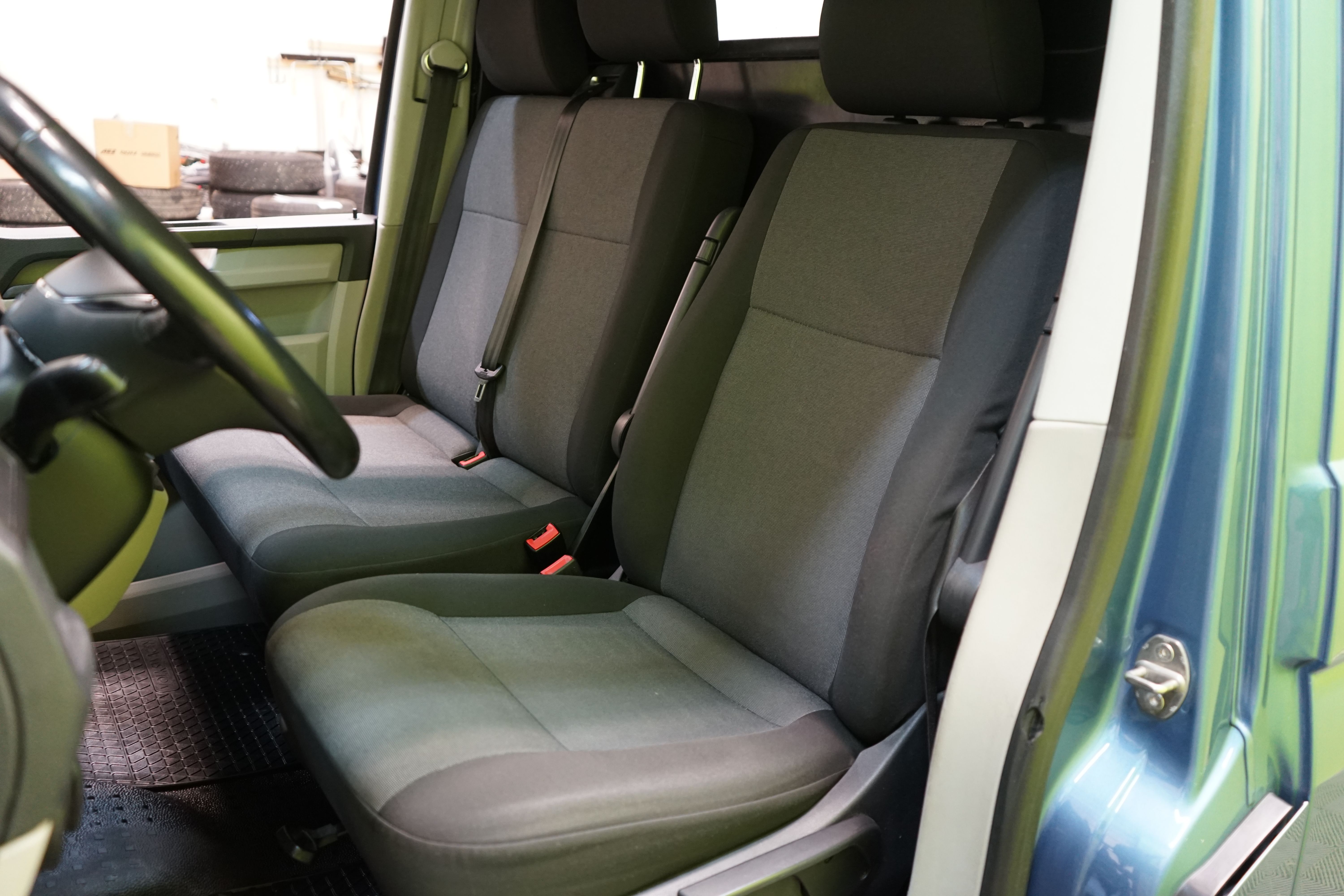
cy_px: 448
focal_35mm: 28
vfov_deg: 46.4
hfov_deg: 65.5
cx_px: 672
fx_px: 1045
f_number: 3.5
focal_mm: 28
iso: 1600
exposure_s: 1/30
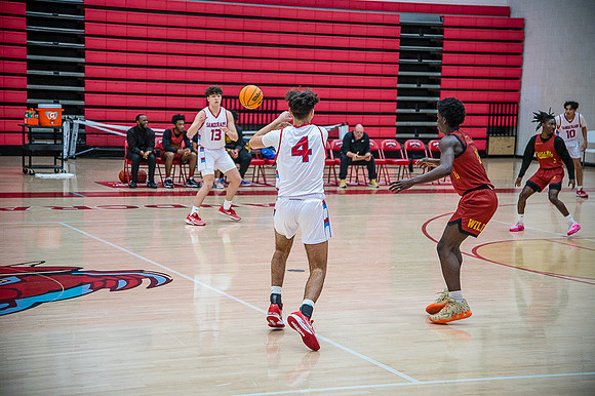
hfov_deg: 26.0
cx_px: 298
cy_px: 198
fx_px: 1288
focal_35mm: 78
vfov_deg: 17.5
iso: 2000
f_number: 4
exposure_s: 1/320
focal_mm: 78
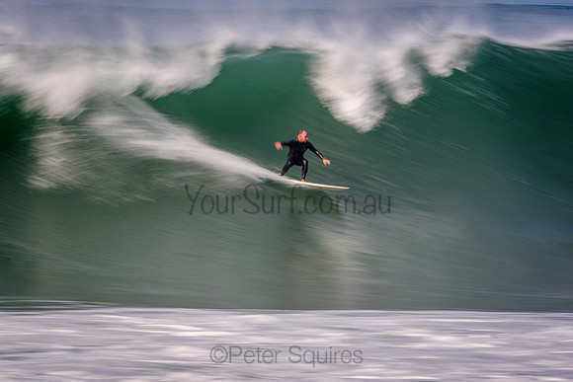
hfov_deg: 3.4
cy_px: 191
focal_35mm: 600
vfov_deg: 2.3
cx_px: 286
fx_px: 9552
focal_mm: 400
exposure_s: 1/20
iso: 100
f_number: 18
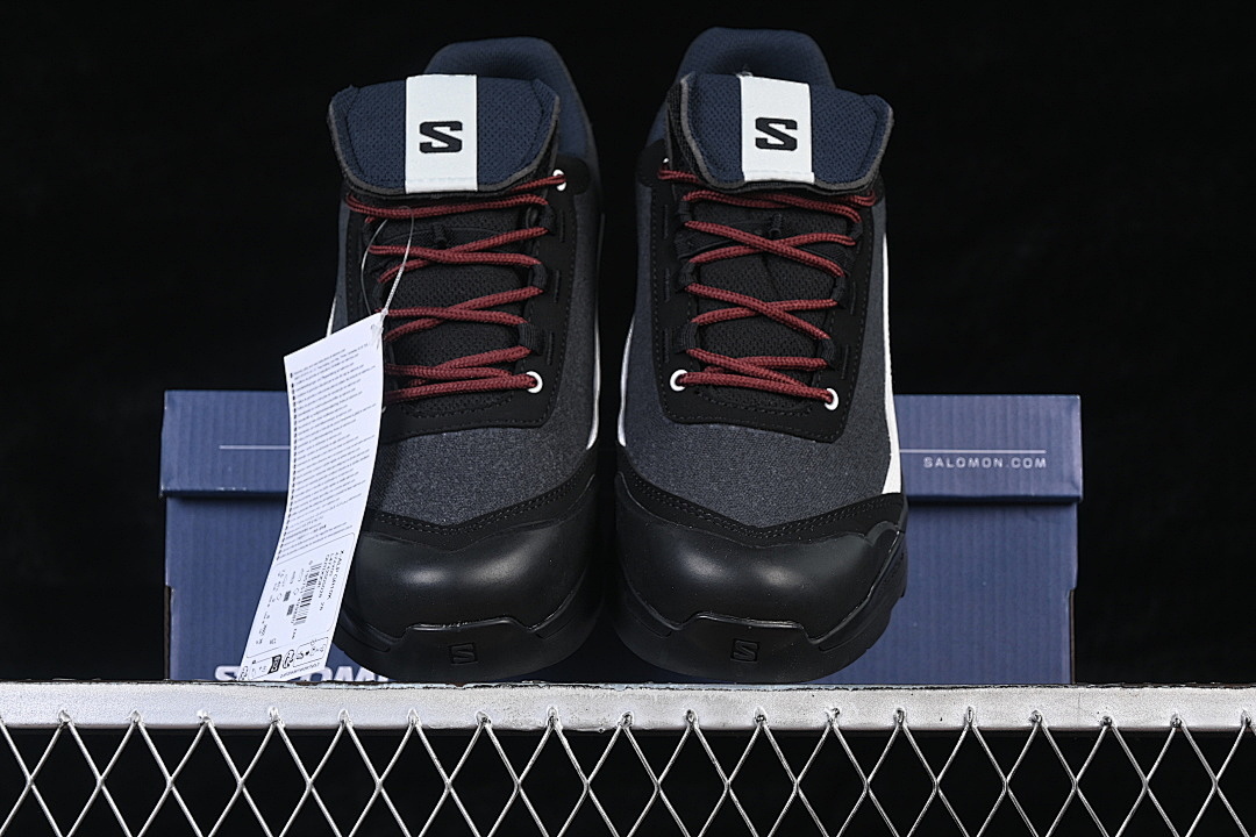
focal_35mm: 75
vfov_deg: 18.2
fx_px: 2616
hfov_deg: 27.0
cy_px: 418
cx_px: 628
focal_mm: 50
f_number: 6.3
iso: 160
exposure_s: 1/50
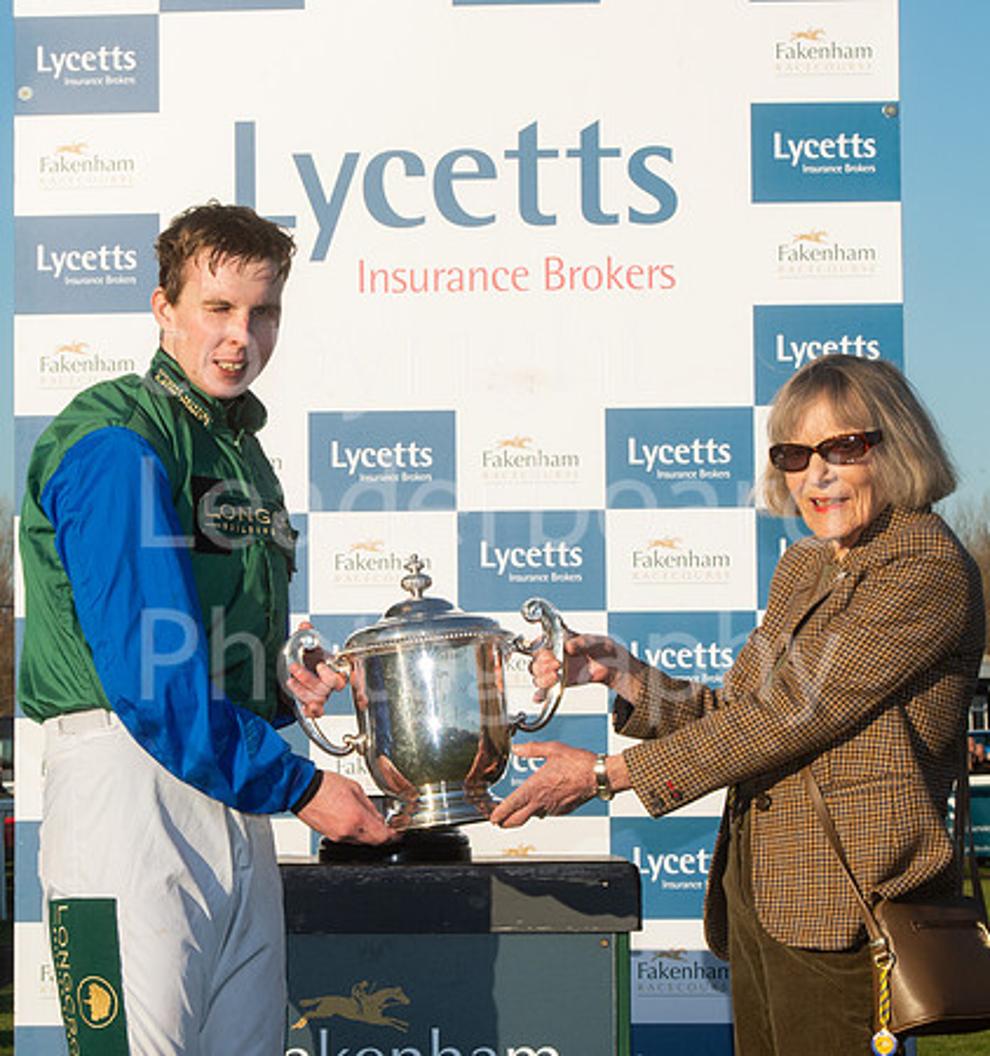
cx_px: 368
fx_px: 4177
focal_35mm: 125
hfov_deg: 13.5
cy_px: 499
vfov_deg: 14.4
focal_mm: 90
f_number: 22
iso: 500
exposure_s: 1/250
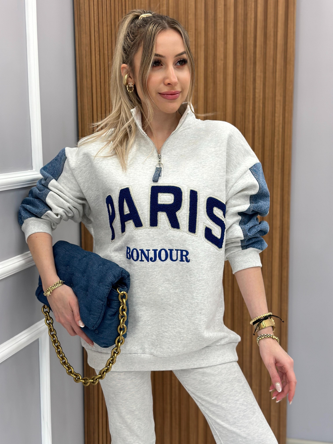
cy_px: 222
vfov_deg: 39.7
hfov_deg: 30.3
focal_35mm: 48
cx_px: 166
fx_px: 616
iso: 125
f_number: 1.78
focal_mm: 6.86
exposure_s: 1/141
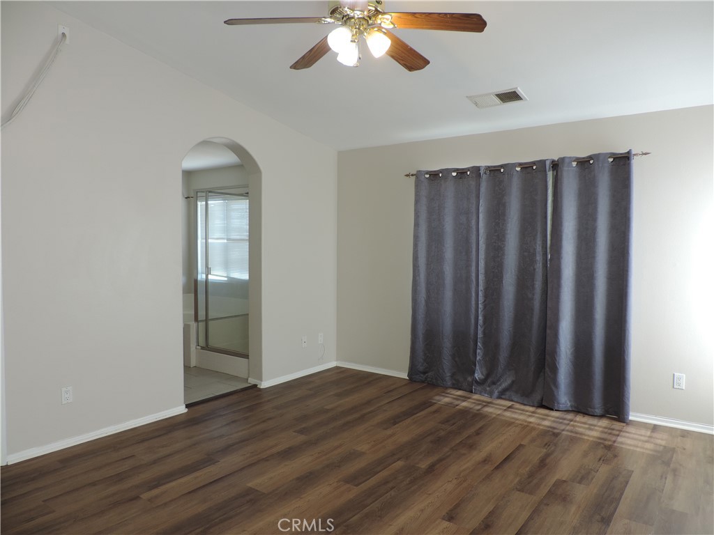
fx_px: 495
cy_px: 268
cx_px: 357
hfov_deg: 71.6
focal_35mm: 24
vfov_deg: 56.8
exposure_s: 1/30
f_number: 3
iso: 100
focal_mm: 4.3
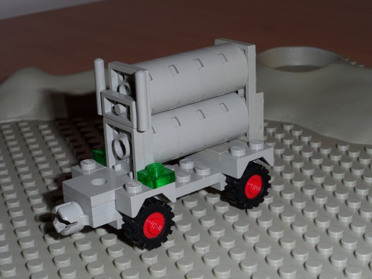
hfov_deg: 26.7
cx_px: 186
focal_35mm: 73
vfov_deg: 20.2
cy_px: 140
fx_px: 785
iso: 100
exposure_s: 1/20
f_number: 7.7
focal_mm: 11.9
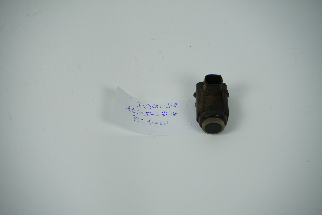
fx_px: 626
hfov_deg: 28.8
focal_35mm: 70
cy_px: 108
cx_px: 161
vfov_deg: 19.5
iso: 200
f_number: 7.1
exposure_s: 1/200
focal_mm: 70
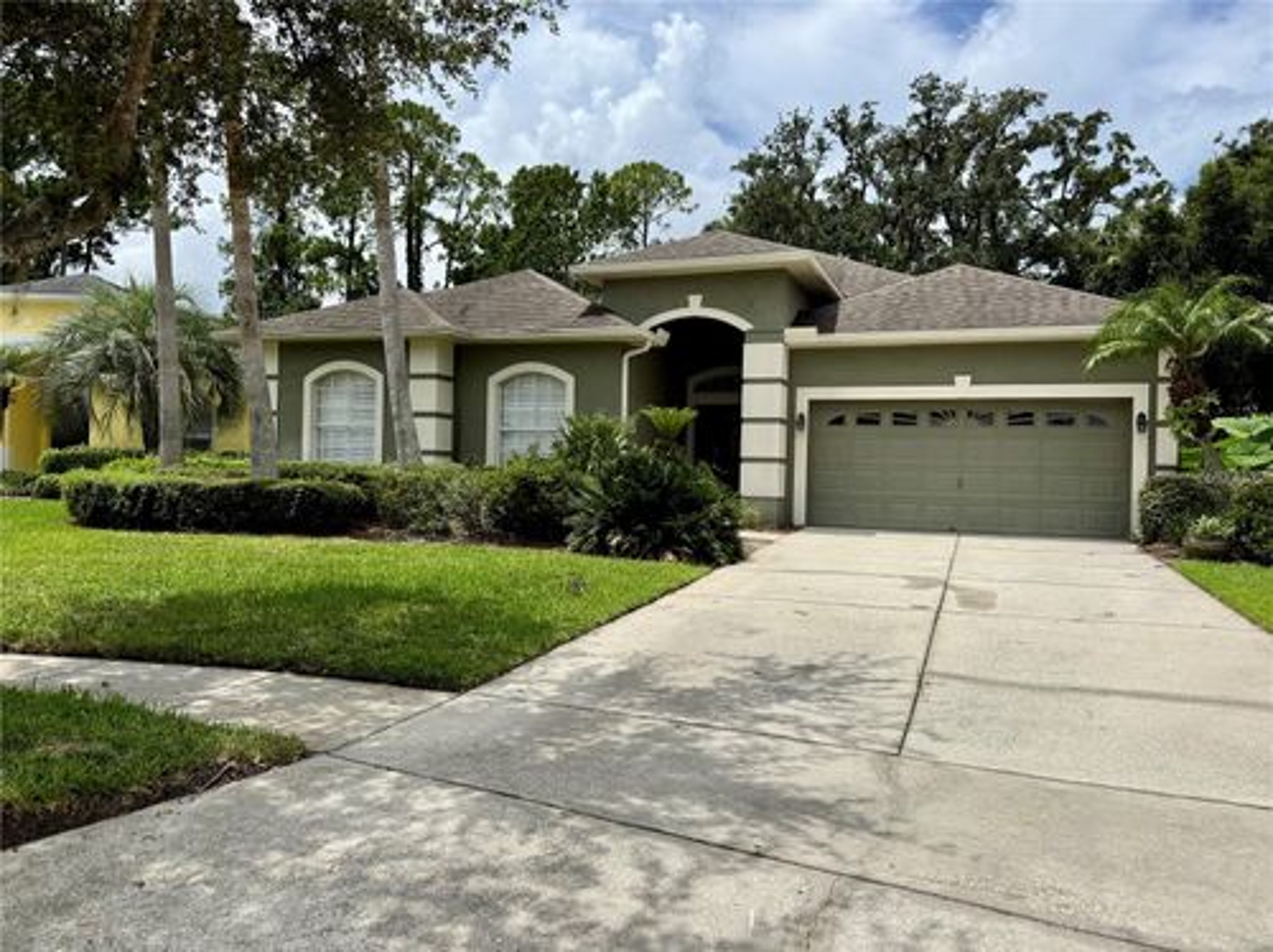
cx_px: 636
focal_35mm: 24
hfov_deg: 71.6
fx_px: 882
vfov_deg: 56.7
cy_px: 476
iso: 80
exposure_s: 1/7353
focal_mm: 6.76
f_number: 1.78
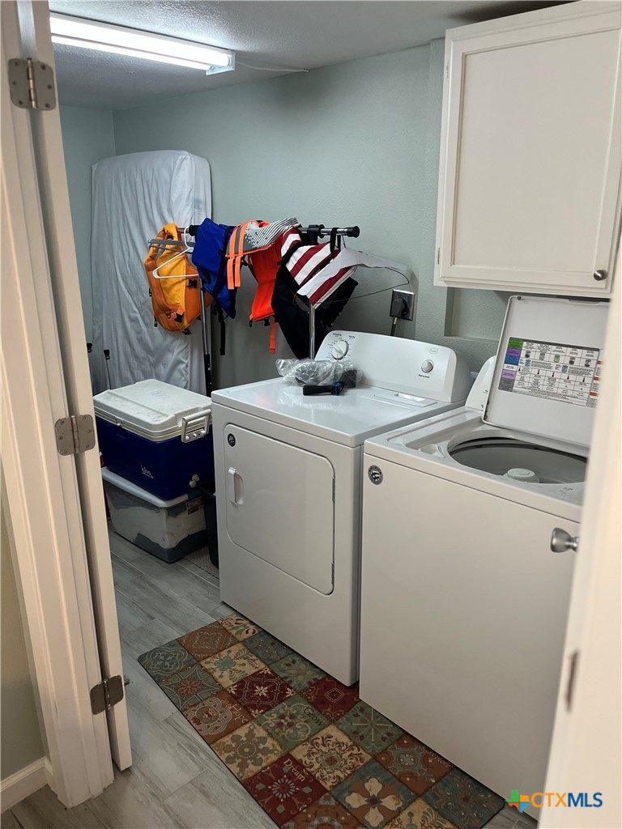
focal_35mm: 26
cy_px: 414
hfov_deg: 53.1
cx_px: 311
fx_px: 623
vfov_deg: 67.3
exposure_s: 1/60
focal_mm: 5.1
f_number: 1.6
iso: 160
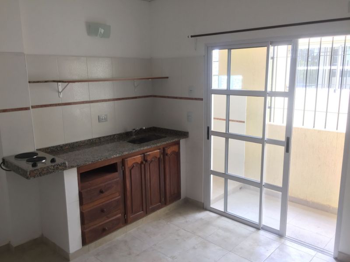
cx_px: 175
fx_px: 293
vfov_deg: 48.2
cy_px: 131
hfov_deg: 61.7
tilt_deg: -9.1
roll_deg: -0.1
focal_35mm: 29
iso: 40
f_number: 2.2
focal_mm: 4.15
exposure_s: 1/33
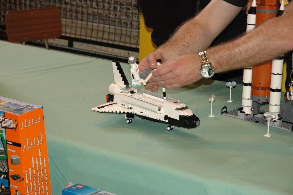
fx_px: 853
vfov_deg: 13.0
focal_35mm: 105
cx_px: 146
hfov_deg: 19.5
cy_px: 98
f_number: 7.1
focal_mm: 70
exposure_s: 1/50
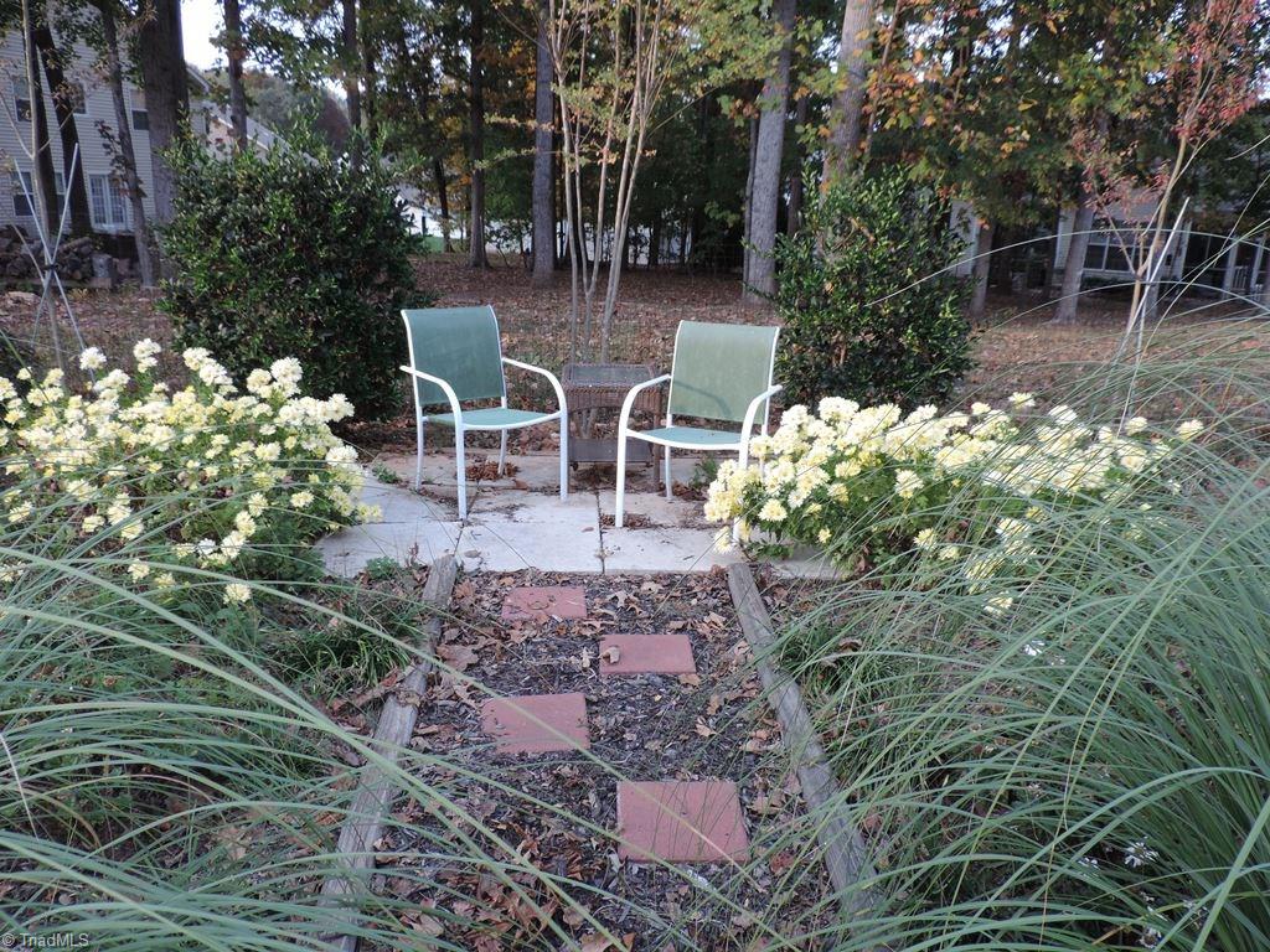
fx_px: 1027
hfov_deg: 63.4
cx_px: 635
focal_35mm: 28
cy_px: 476
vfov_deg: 49.7
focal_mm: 4.9
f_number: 3.1
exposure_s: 1/80
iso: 80
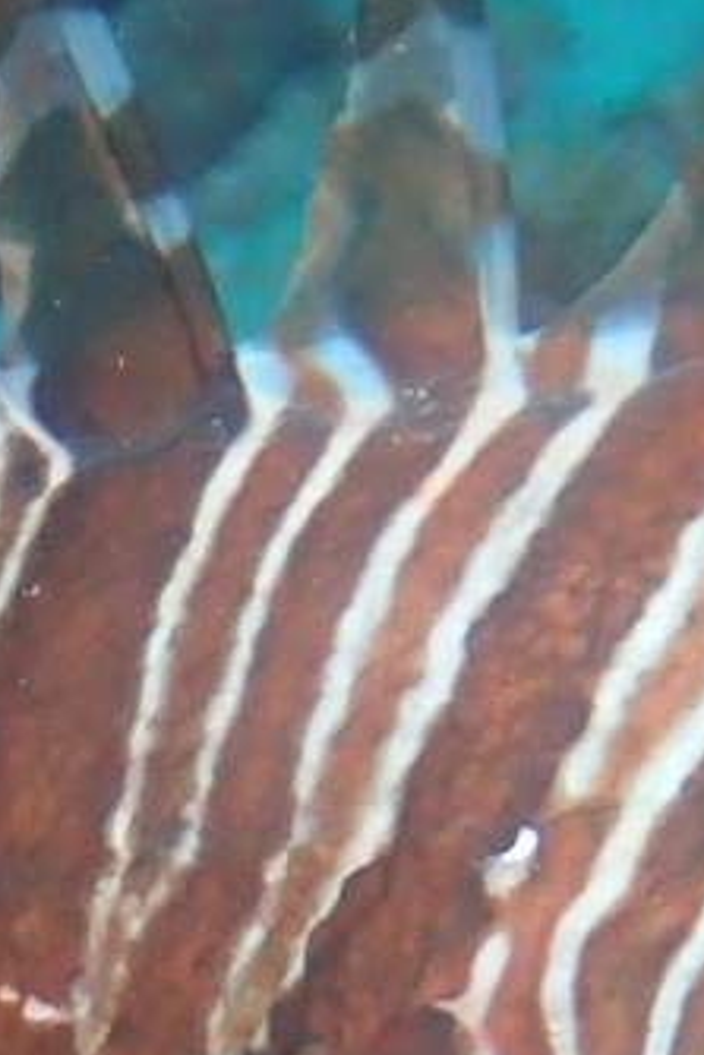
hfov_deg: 4.7
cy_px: 1387
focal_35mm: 293
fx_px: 8585
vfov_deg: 7.0
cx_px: -66
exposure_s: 1/50
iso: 200
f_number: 9
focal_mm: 8.99
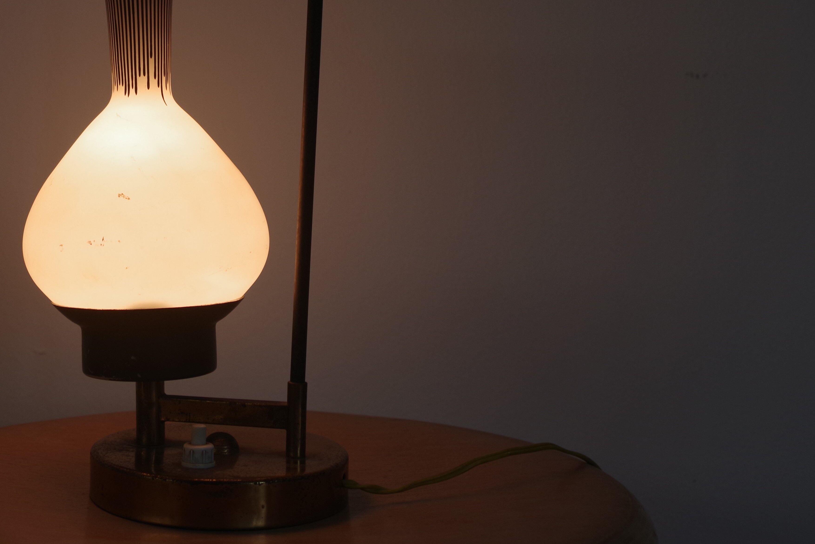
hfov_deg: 31.2
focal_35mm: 63
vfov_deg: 21.3
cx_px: 176
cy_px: 110
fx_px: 1426
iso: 200
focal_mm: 26.25
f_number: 4.5
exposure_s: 1/125
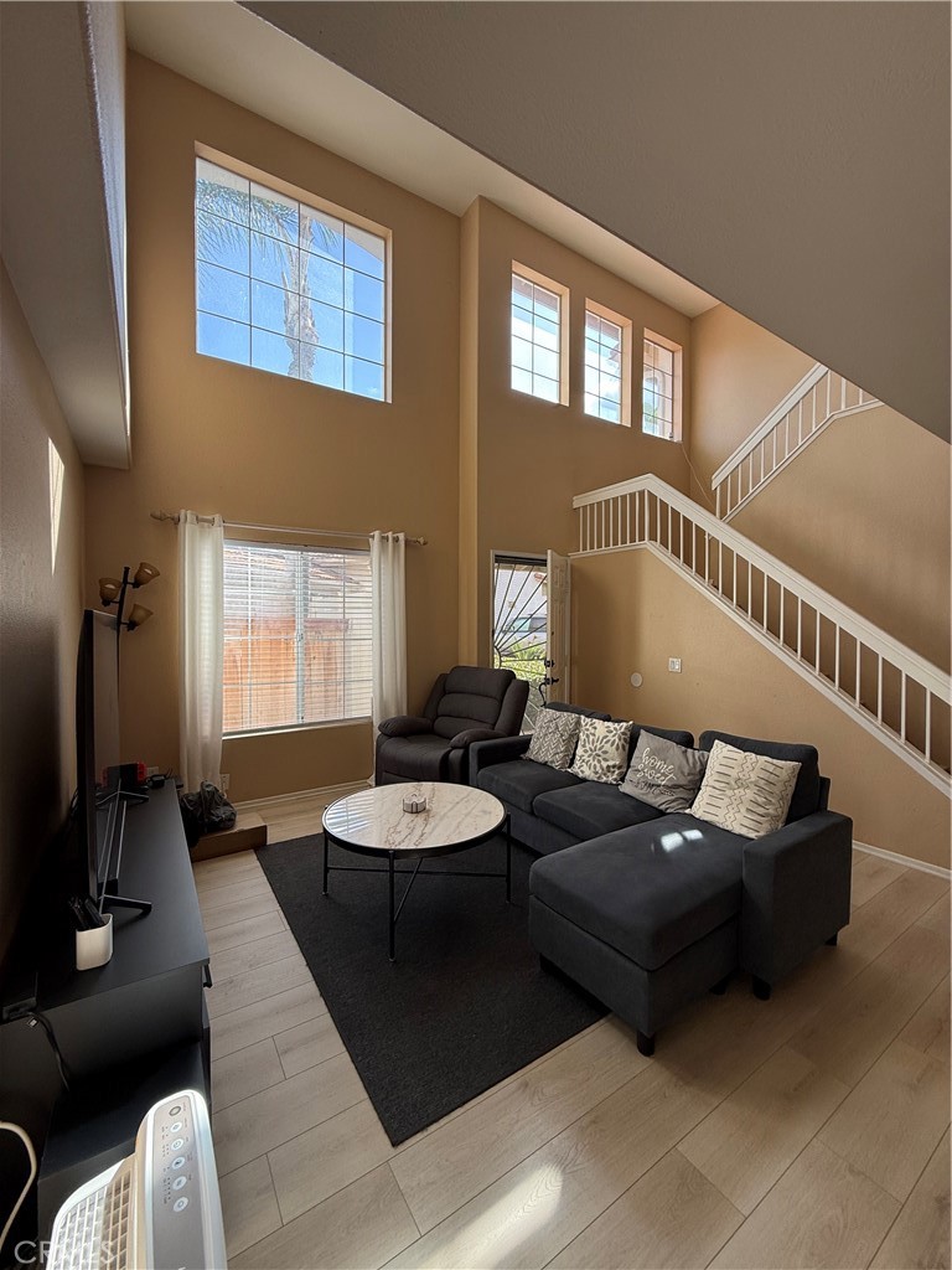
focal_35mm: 14
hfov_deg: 85.7
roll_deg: -0.6
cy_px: 635
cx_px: 476
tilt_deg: -0.9
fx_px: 513
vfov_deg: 102.1
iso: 64
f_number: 2.2
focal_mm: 2.22
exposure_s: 1/114
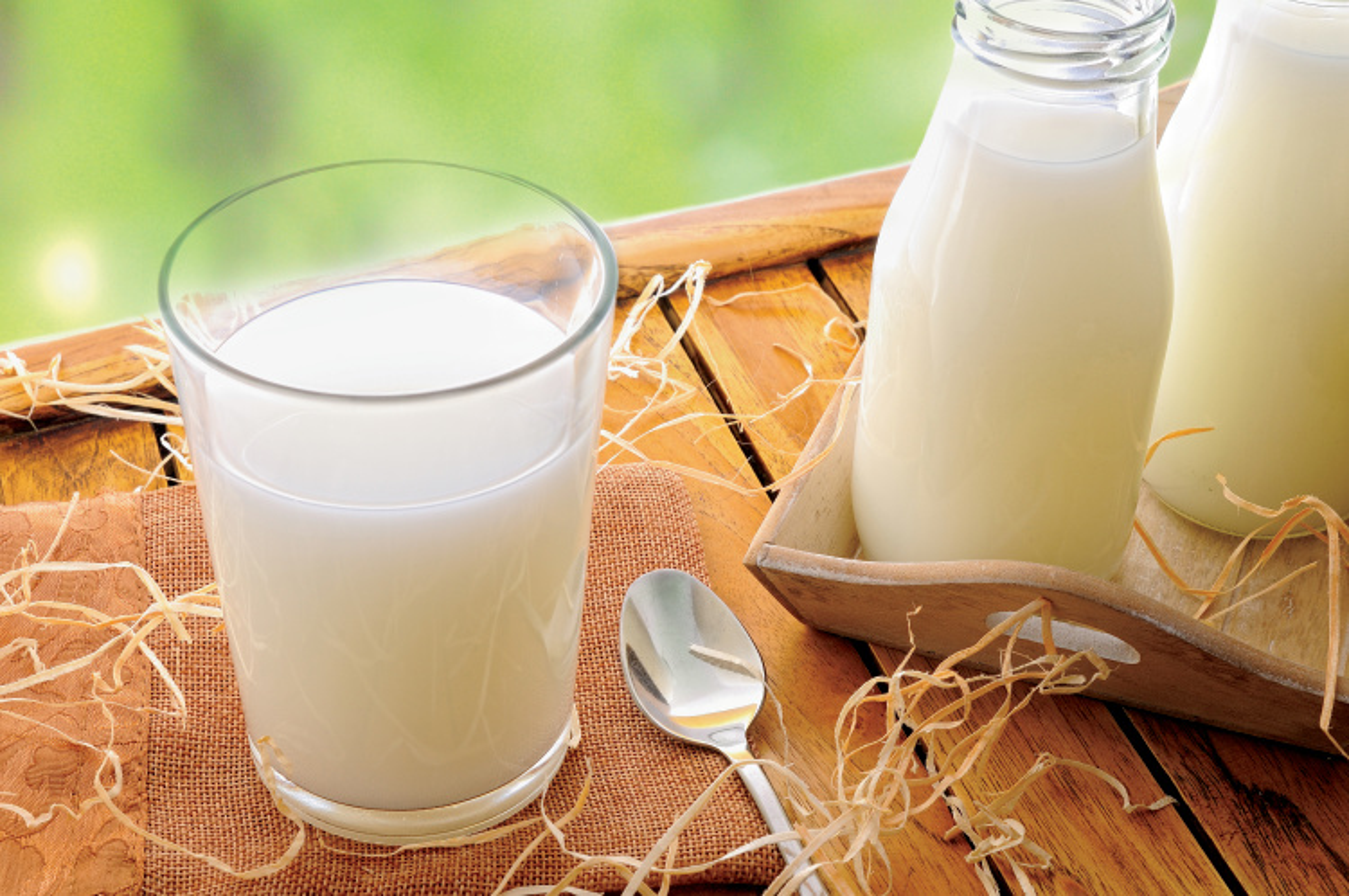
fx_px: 2470
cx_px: 674
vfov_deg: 20.6
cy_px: 448
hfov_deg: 30.5
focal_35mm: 66
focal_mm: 44
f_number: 13
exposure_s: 1/250
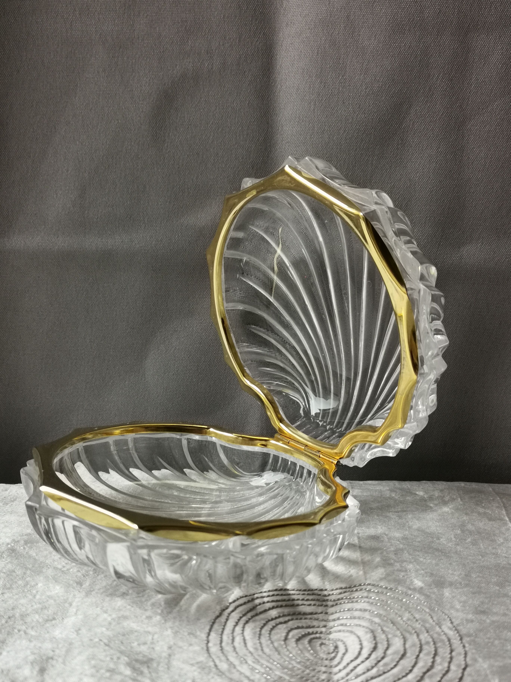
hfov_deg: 36.8
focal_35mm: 39
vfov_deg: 47.9
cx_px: 256
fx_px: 768
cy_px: 341
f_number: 1.8
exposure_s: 1/25
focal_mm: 5.58
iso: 400
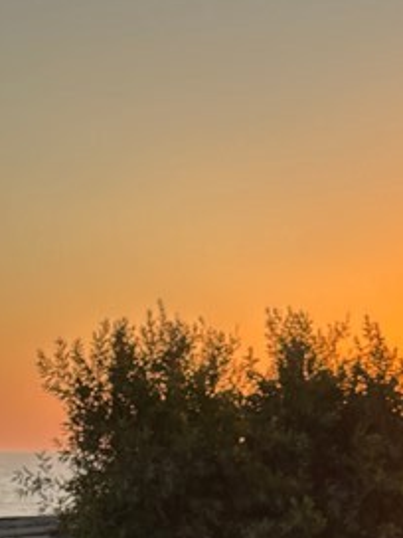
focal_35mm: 98
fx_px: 1521
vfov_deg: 17.6
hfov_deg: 14.4
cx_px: 533
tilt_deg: -14.1
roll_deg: -1.2
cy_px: 843
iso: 50
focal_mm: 5.96
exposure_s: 1/280
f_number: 1.6
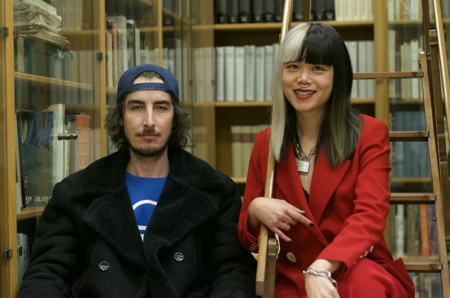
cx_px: 225
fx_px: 935
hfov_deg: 27.0
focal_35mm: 75
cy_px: 149
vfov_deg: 18.1
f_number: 1.8
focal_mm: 50
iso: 1600
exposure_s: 1/160
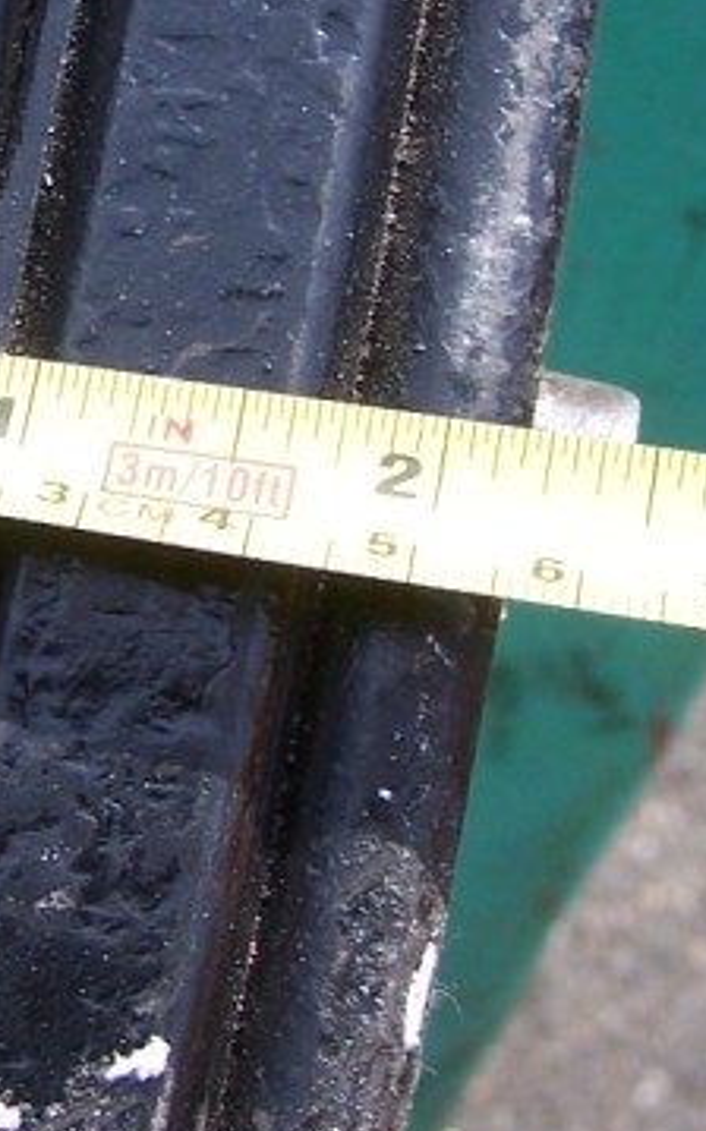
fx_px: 3545
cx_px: -63
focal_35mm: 115
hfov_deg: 11.2
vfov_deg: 18.1
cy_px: 419
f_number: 2.8
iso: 80
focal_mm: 6.3
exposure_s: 1/500
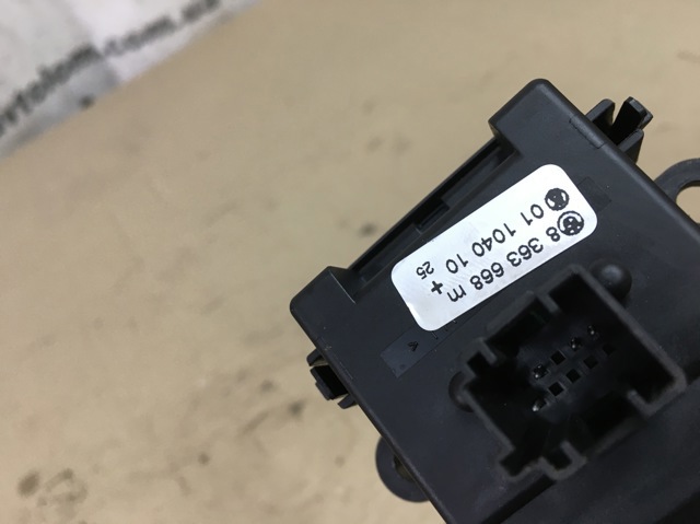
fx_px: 586
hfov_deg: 61.7
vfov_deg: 48.2
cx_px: 350
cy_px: 262
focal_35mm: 29
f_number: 2.2
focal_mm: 4.15
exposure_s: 1/33
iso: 40
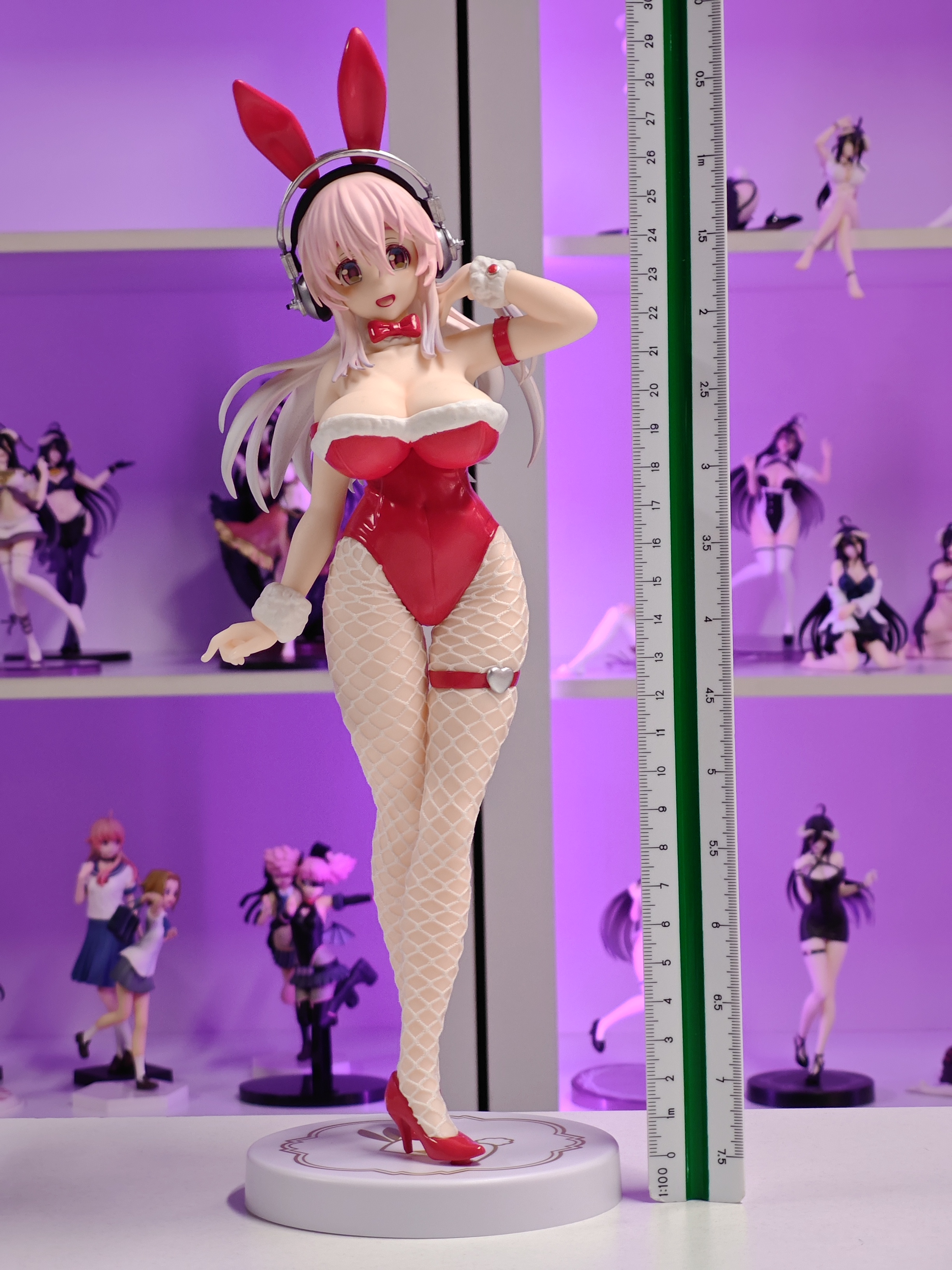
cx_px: 476
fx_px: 2934
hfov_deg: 18.4
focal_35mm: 80
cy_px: 635
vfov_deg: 24.4
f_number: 2.4
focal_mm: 7.48
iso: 400
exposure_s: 1/21.6
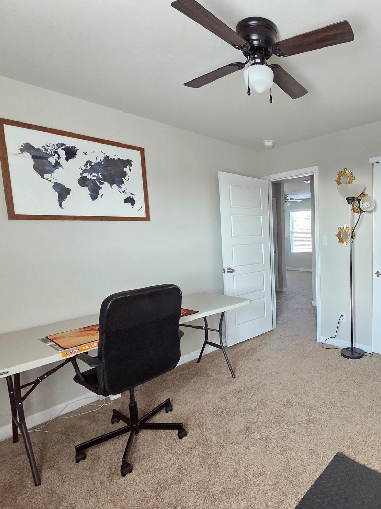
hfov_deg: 66.3
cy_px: 262
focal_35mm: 18
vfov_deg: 87.7
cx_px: 293
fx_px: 264
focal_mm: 2.2
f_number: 2.2
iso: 500
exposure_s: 1/60
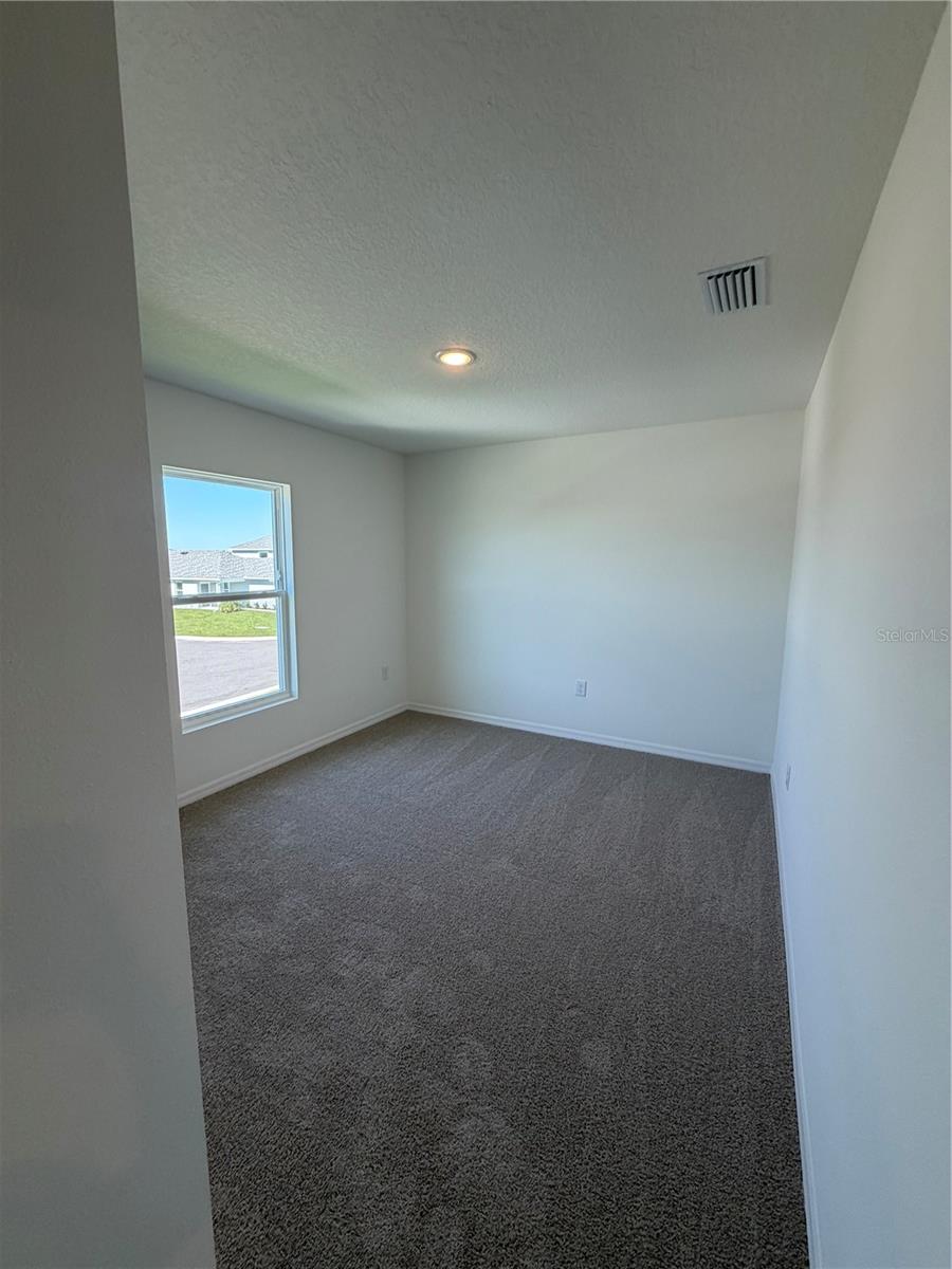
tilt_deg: -7.3
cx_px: 476
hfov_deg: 85.7
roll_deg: -0.1
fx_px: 513
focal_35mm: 14
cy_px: 634
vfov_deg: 102.1
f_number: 2.2
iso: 100
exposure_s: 1/120
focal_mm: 2.22
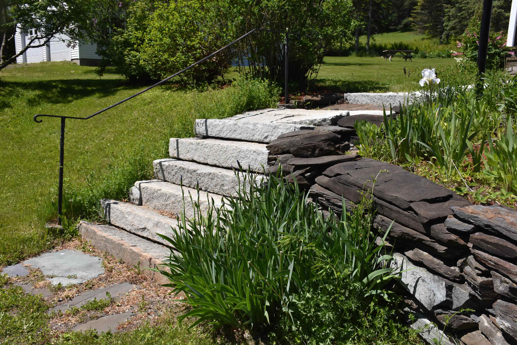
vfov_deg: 38.4
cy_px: 172
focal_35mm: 34
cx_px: 258
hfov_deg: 55.1
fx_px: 495
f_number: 8
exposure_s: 1/500
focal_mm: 23
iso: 500
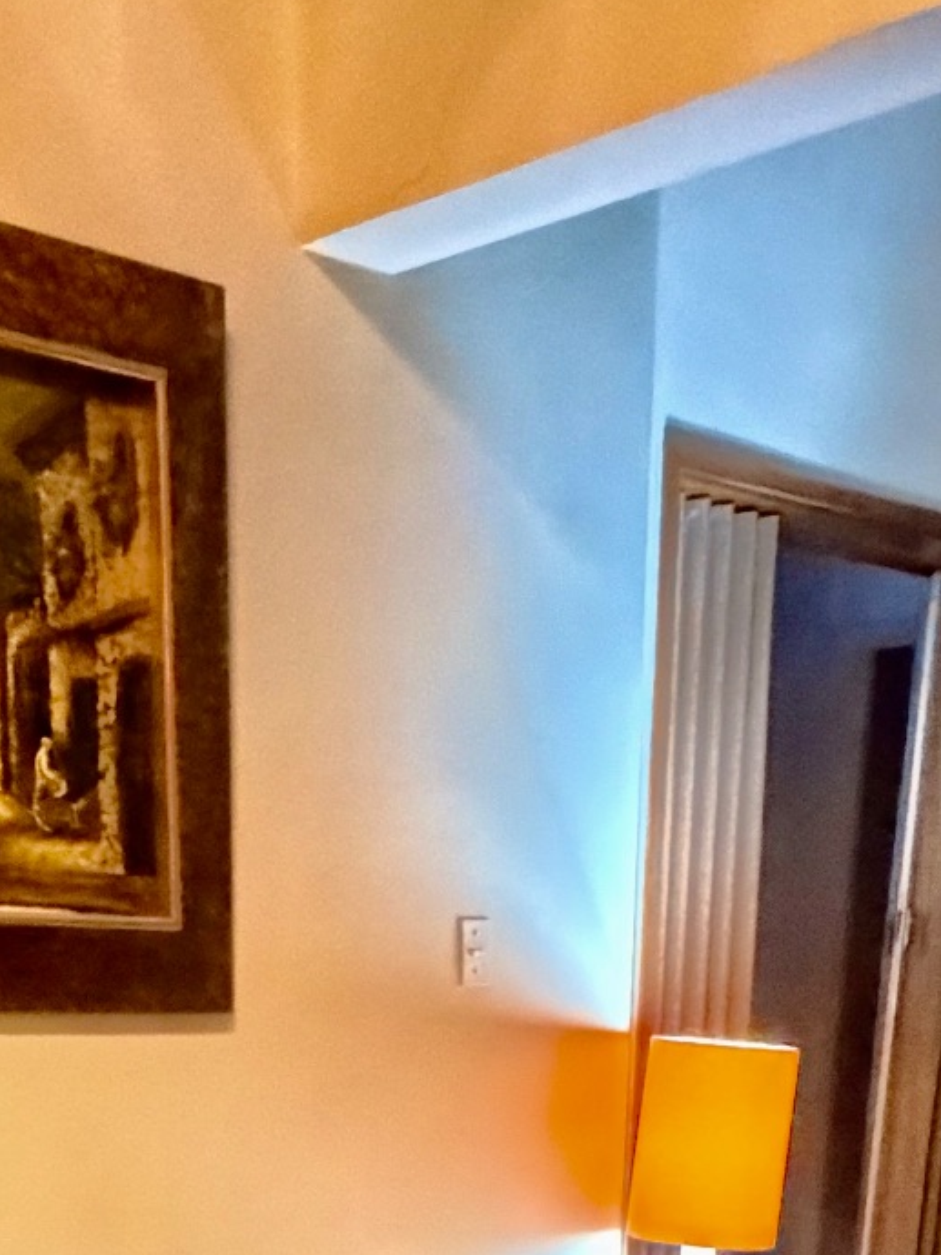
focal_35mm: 52
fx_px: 1884
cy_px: 1931
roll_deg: -1.1
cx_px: 477
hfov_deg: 28.0
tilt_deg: -27.5
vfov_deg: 26.0
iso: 4000
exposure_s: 1/17
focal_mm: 2.22
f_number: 2.2
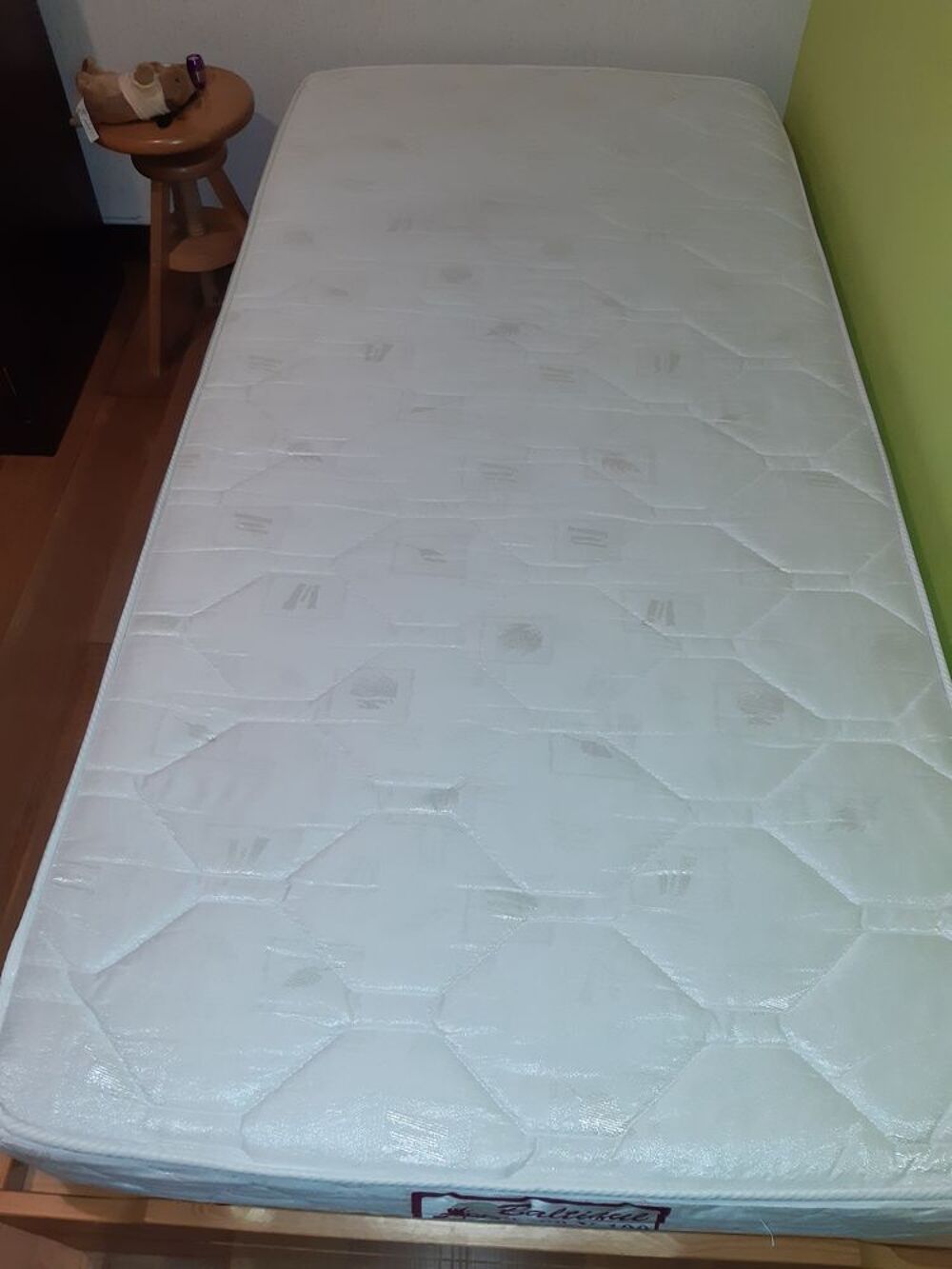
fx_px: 953
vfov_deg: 67.3
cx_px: 476
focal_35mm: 26
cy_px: 634
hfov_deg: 53.1
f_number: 1.7
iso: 200
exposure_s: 1/33
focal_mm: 3.92
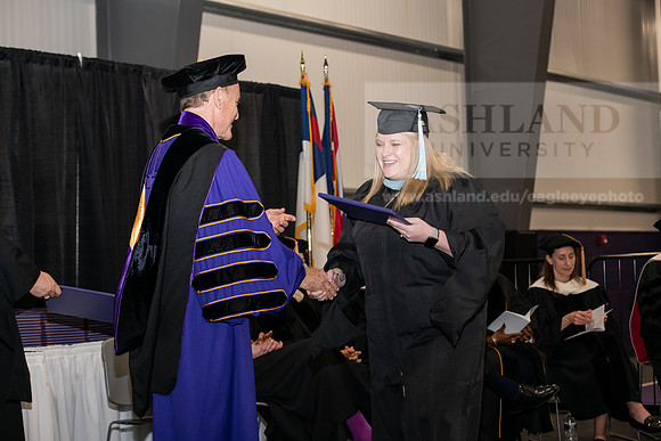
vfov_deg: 17.5
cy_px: 220
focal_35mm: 78
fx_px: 1432
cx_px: 330
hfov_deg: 26.0
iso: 1600
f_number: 5.6
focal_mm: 78
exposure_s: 1/200
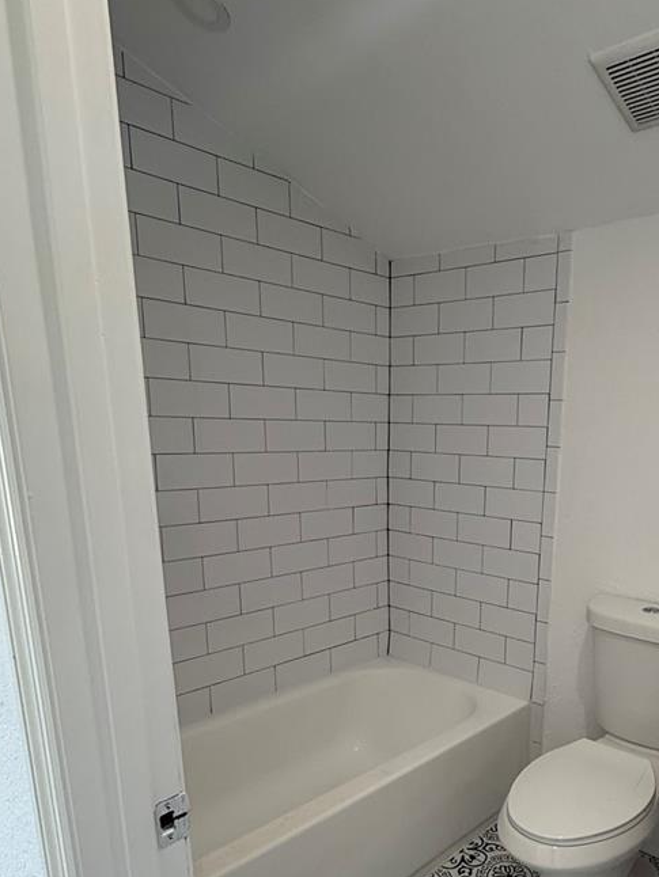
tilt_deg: -10.9
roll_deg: -1.6
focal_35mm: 26
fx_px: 660
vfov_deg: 65.9
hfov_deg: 51.0
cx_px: 489
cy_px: 566
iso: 250
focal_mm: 2.22
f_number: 2.2
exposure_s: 1/120
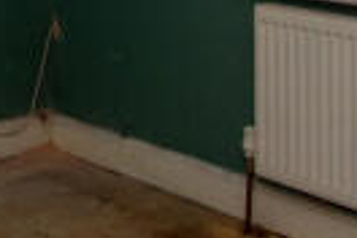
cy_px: -101
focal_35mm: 89
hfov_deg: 21.1
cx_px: -82
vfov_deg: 14.5
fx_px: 883
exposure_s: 1/40
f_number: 8
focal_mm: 12
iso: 200
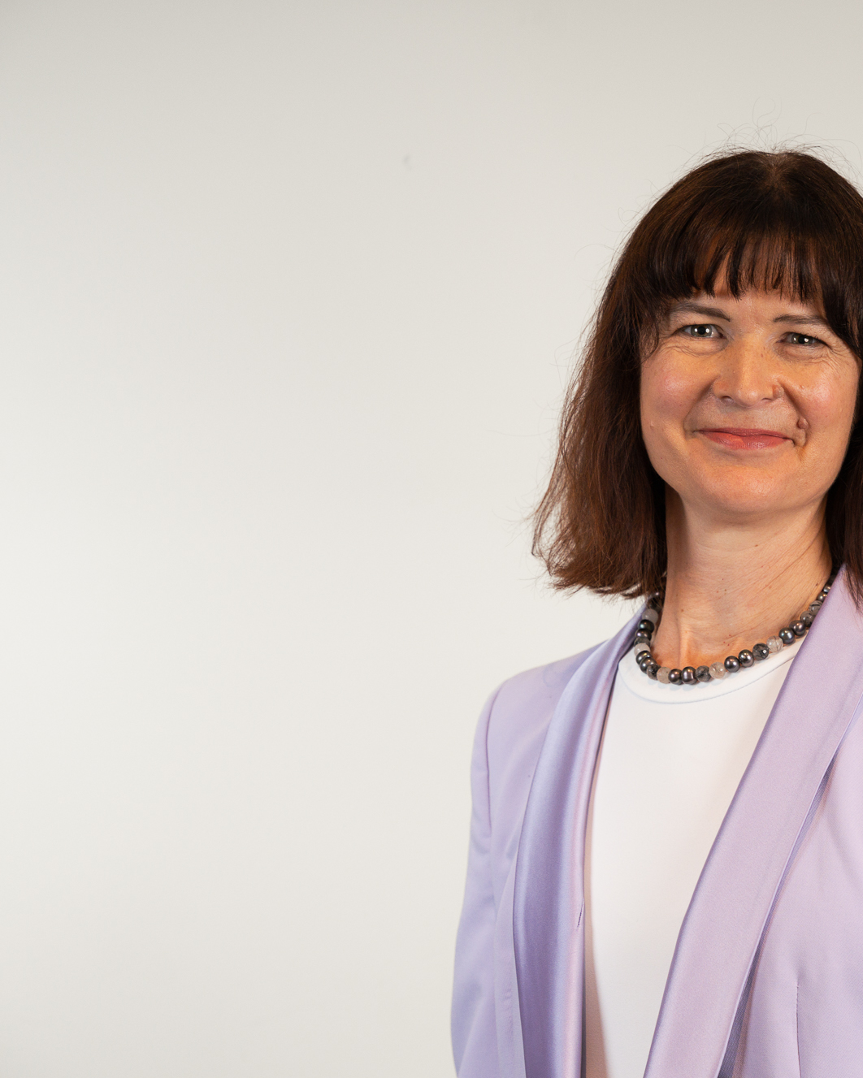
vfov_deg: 19.4
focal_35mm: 99
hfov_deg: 15.4
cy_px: 539
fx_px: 3160
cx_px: 696
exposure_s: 1/100
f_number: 4
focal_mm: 70
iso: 1250
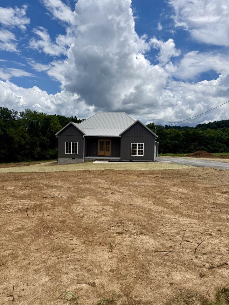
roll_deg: -0.9
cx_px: 114
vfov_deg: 71.6
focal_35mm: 24
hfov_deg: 56.8
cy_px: 152
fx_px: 212
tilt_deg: -2.3
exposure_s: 1/9091
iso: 80
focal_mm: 6.76
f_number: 1.78
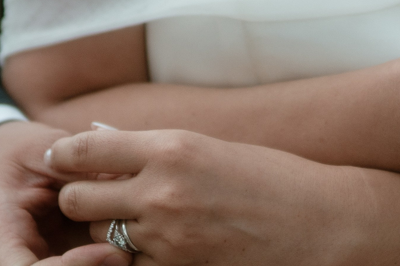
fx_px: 1800
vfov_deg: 8.4
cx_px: 288
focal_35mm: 162
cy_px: 7
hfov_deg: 12.7
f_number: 1.4
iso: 100
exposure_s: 1/2500
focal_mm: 30
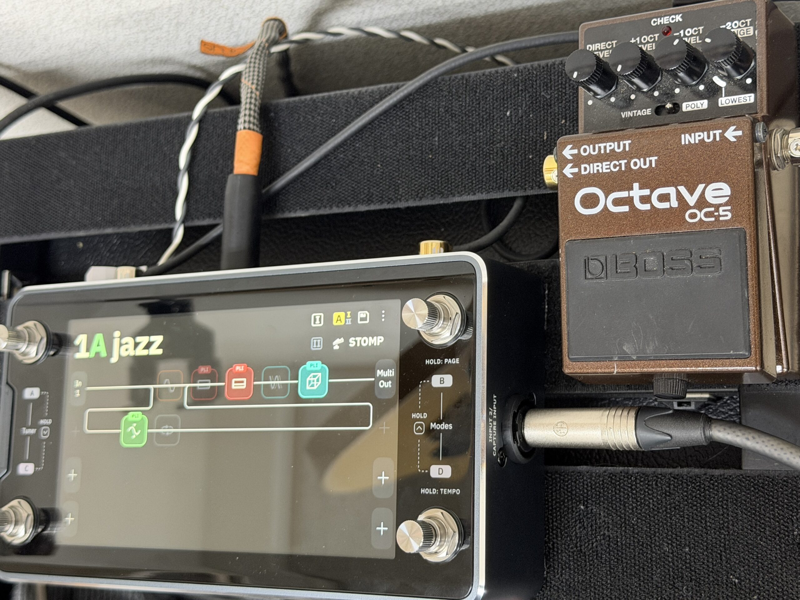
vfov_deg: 30.3
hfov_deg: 39.7
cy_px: 300
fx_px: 1109
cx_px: 400
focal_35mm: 48
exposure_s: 1/39
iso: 250
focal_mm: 6.76
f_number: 1.78
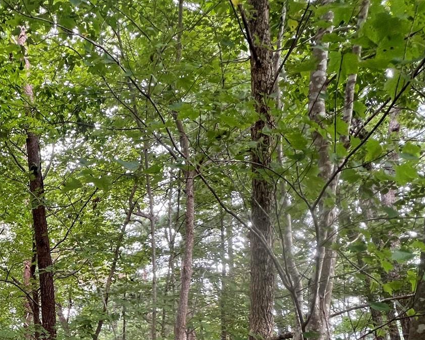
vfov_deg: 40.1
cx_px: 31
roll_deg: +0.6
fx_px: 390
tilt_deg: +0.6
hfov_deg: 49.9
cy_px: 356
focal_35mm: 31
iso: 125
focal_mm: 1.57
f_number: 1.8
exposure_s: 1/99
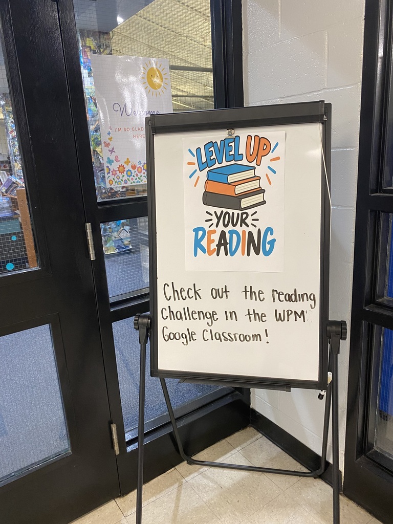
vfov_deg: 67.3
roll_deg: +2.2
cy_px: 262
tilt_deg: -14.1
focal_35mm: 26
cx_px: 196
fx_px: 394
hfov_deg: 53.1
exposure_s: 1/60
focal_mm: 4.25
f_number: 1.8
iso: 200
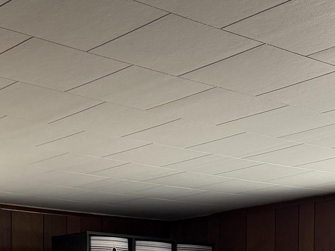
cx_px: 105
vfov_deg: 15.7
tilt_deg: -1.4
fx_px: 842
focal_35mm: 87
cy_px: 365
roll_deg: -0.2
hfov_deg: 22.4
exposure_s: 1/123
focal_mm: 6.76
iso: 160
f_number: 1.78
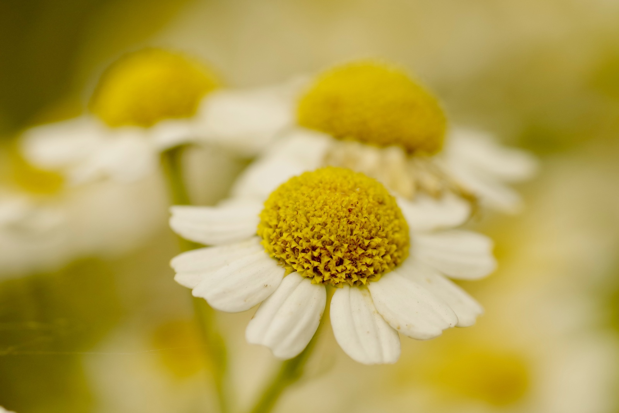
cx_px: 310
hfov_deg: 19.5
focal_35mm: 105
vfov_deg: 13.0
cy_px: 206
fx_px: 1805
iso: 400
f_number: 4.5
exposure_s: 1/1000
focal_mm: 70
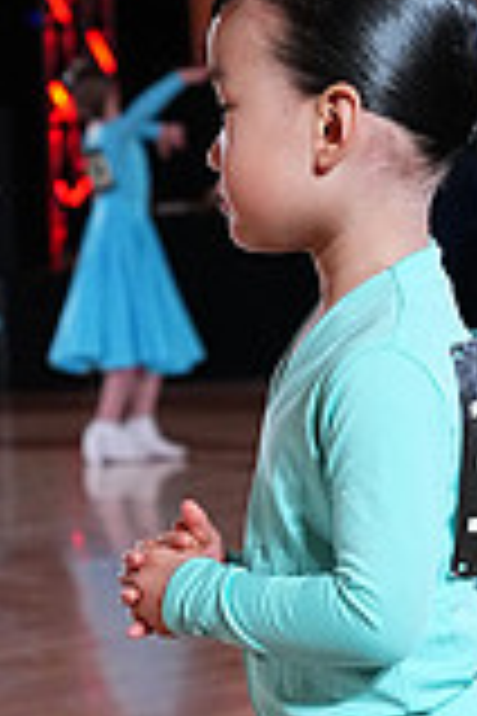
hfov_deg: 5.4
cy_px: 982
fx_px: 5088
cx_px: 254
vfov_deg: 7.9
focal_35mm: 256
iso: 5000
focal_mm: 70
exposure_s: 1/400
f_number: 6.3
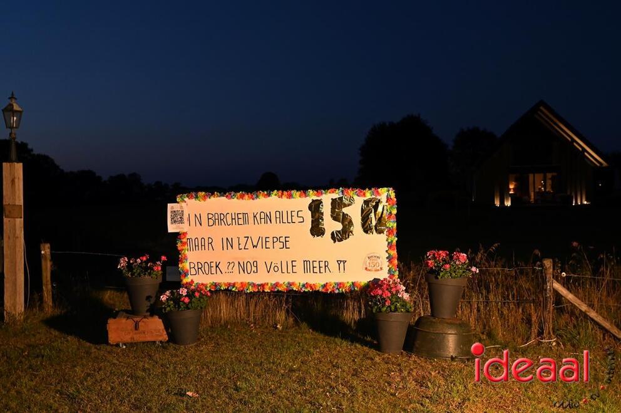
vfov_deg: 33.3
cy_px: 206
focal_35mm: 40
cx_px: 310
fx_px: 689
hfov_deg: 48.5
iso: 4000
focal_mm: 40
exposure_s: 1/60
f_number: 4
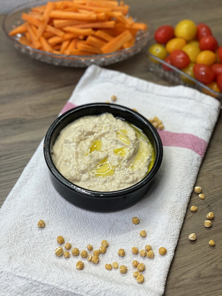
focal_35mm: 52
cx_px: 111
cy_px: 148
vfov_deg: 36.8
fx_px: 445
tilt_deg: -49.8
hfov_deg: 28.0
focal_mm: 6
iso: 64
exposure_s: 1/100
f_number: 2
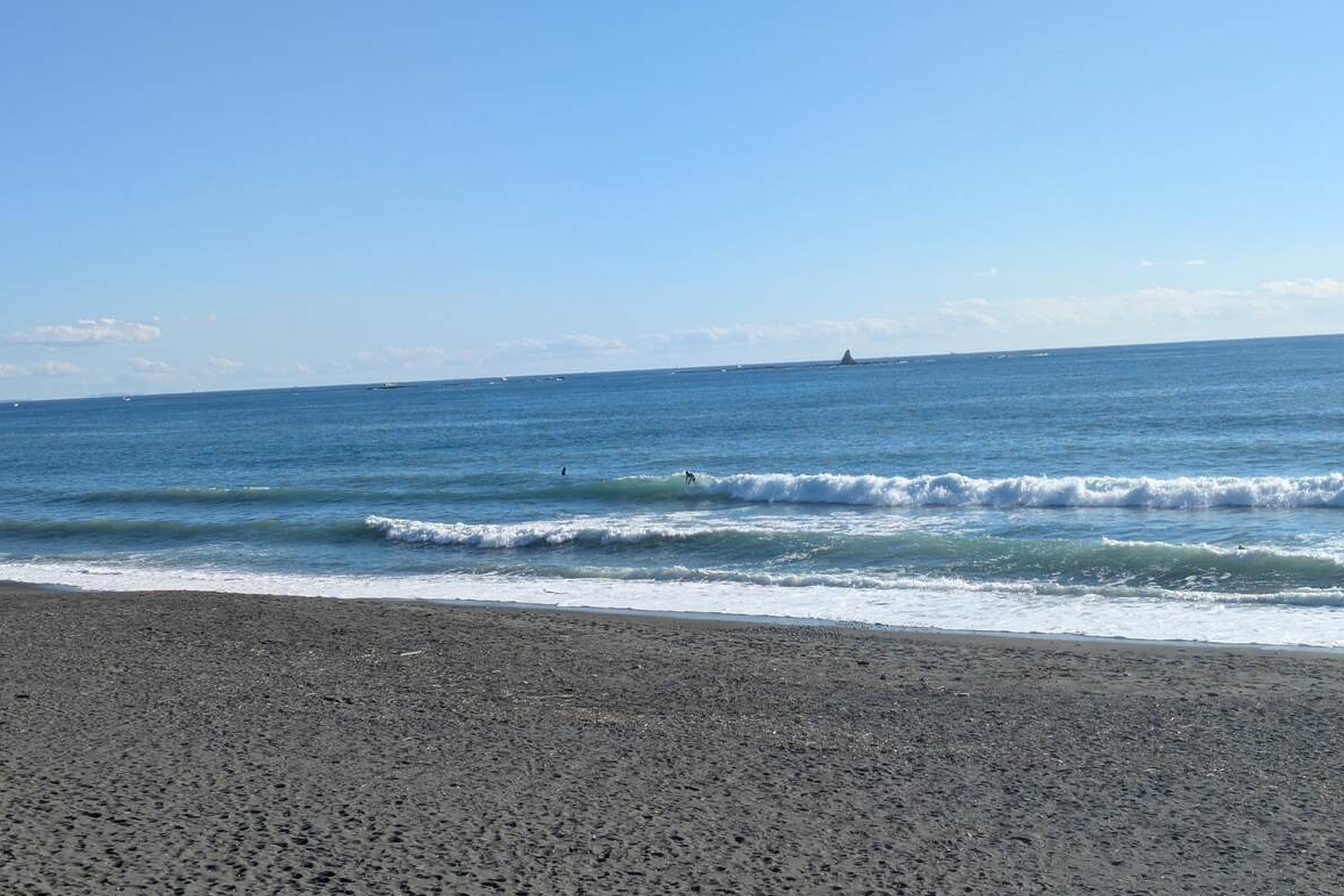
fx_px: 2016
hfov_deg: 36.9
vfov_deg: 25.1
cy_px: 423
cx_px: 663
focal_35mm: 54
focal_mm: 5.43
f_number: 1.89
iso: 53
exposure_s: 1/3003
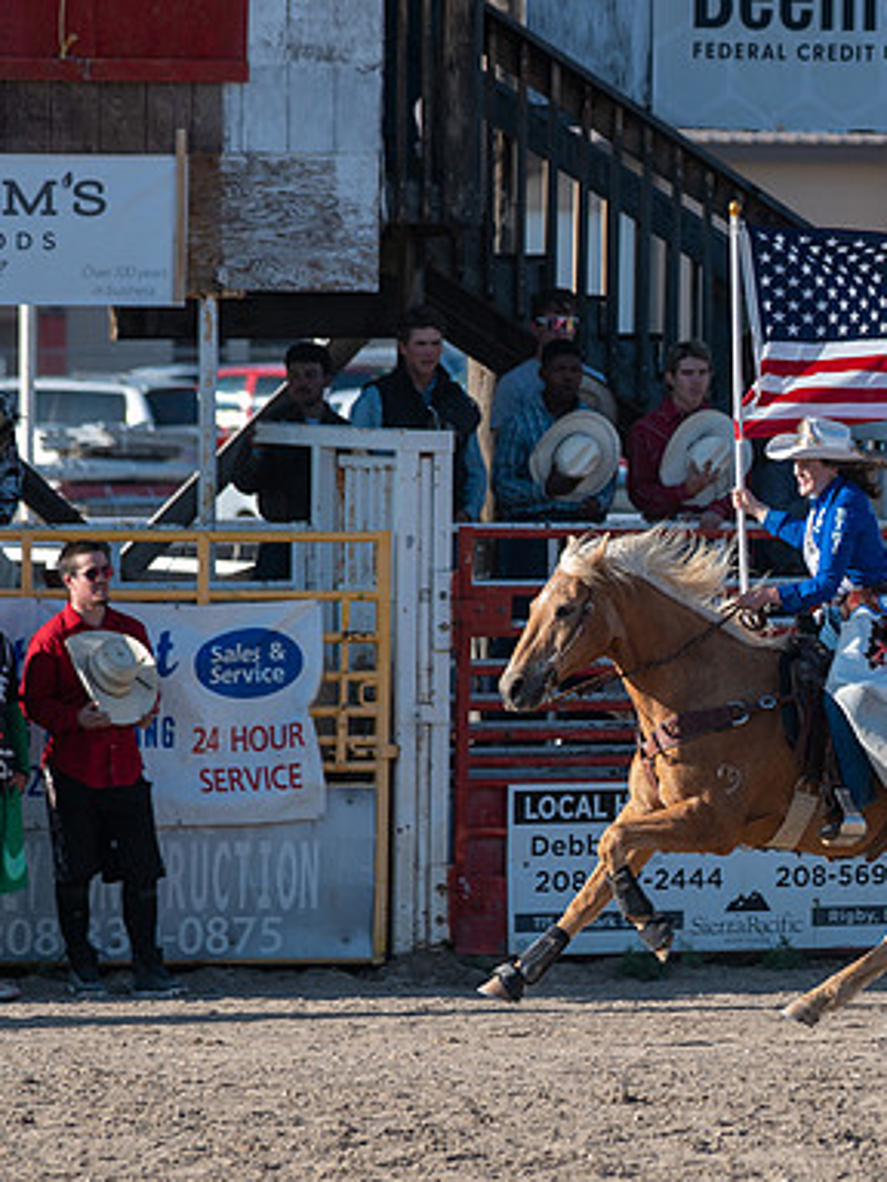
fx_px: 12368
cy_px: 613
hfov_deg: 4.1
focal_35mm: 362
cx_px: 764
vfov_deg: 5.5
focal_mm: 200
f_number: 5.6
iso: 250
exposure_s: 1/1000
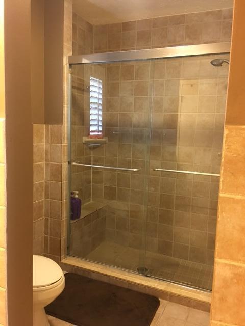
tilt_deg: -6.2
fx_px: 274
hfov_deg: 48.2
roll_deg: -2.4
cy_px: 163
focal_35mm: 29
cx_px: 122
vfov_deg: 61.7
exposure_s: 1/4
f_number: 2.2
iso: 64
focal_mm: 4.15
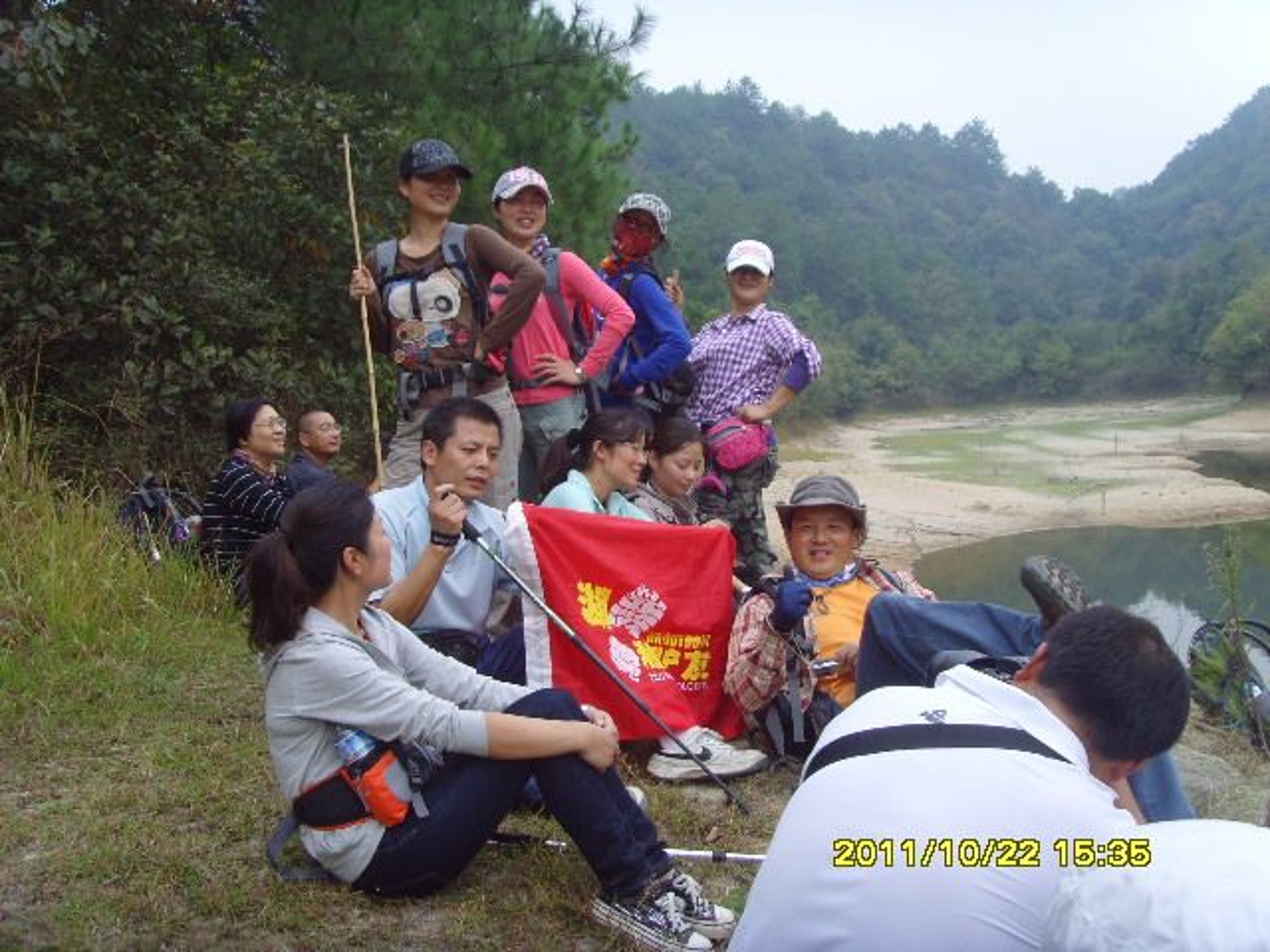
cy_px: 476
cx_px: 635
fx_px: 1431
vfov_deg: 36.8
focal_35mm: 39
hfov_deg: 47.9
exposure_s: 1/180
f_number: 3.5
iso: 80
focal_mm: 6.6
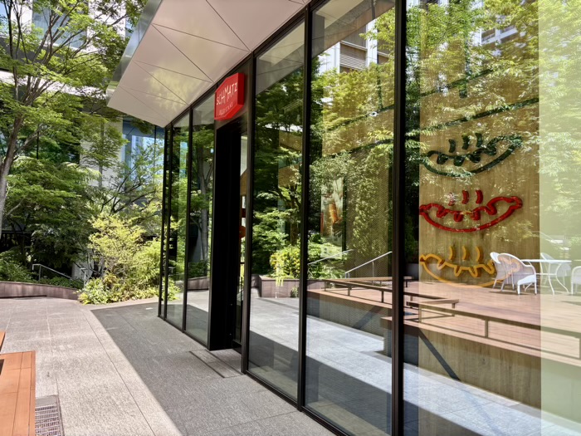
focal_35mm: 26
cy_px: 218
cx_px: 290
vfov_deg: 53.1
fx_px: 436
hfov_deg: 67.3
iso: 50
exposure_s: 1/358
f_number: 1.6
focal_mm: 5.96
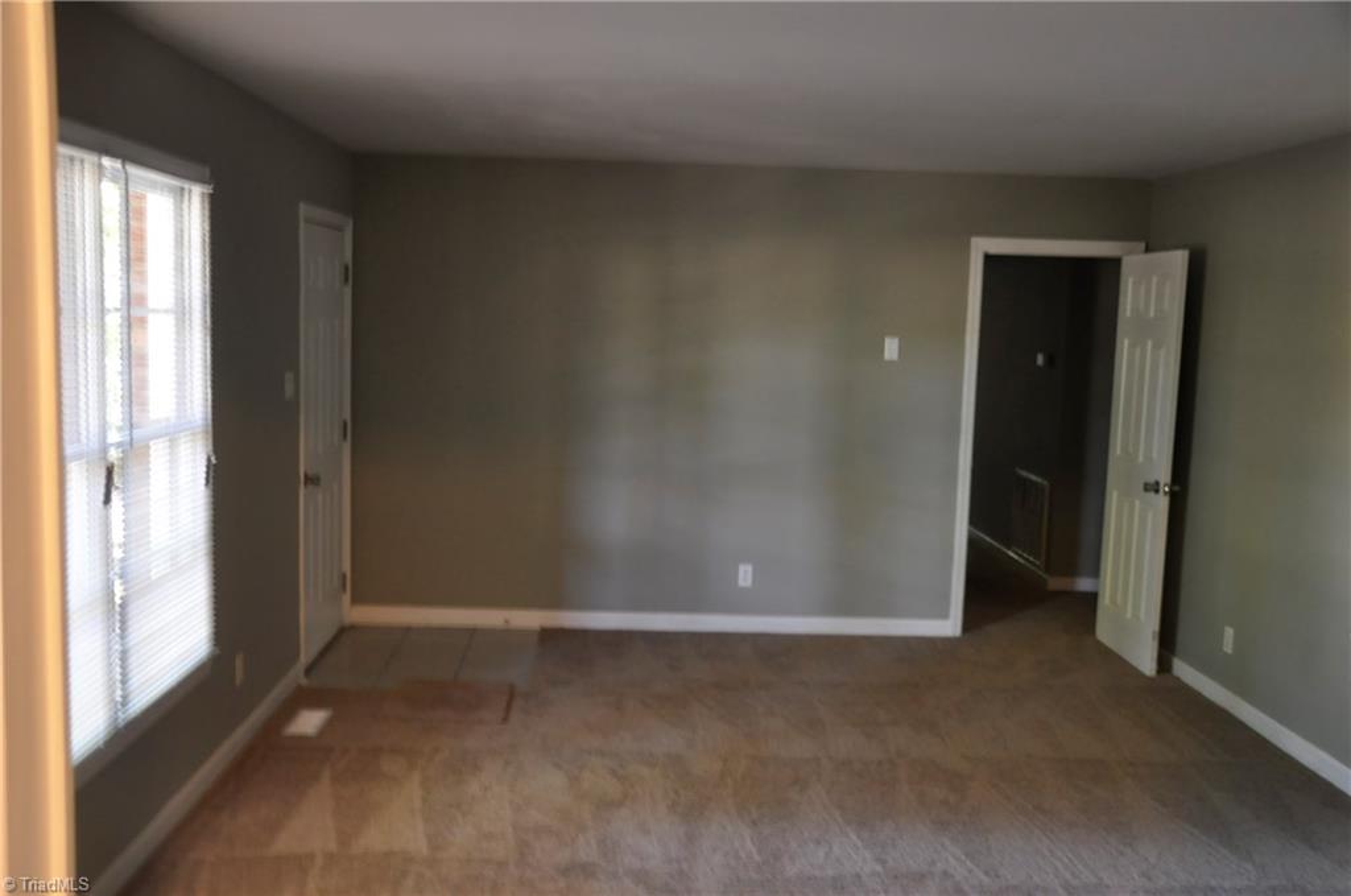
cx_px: 676
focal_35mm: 36
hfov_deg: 53.2
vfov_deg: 36.7
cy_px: 448
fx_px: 1349
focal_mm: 24
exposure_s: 1/13
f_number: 3.8
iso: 800
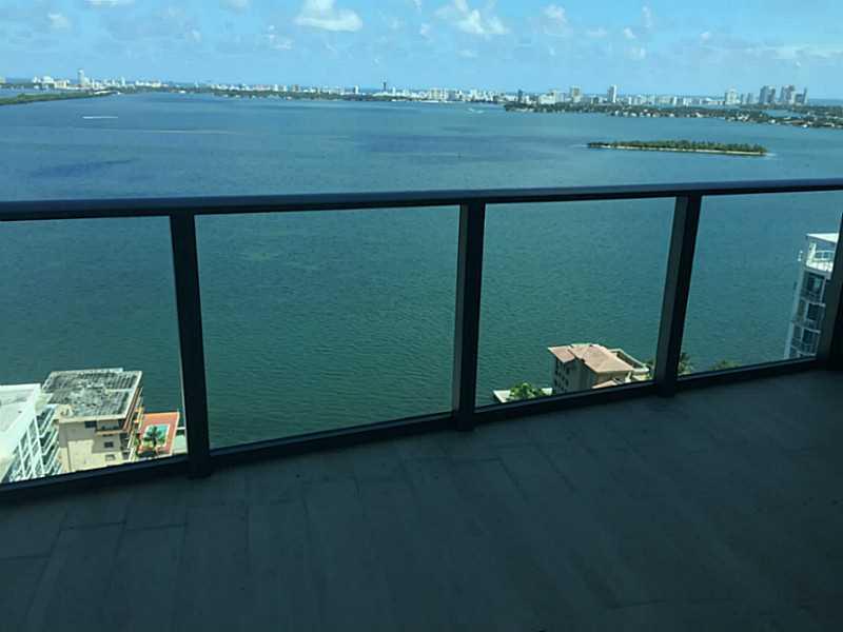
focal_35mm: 29
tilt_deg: -18.1
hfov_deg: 61.7
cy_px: 316
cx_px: 422
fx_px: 706
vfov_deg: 48.2
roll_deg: -1.8
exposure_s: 1/1068
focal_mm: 4.15
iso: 32
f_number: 2.2
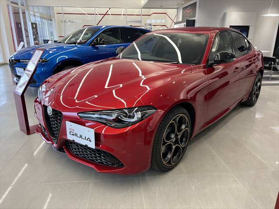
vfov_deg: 53.1
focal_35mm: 26
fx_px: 210
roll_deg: -0.1
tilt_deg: -18.6
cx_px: 140
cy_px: 104
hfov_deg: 67.3
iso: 125
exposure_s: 1/100
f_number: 1.5
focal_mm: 5.7
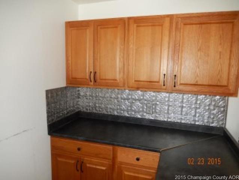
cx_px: 120
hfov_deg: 69.3
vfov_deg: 55.0
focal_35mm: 25
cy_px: 90
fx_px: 173
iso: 200
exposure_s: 1/30
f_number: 3.4
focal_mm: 4.5
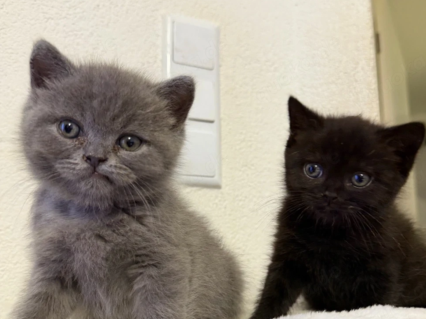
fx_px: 406
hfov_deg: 55.3
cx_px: 217
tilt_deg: +9.0
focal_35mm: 33
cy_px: 199
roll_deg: +0.2
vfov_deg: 42.6
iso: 320
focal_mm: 6.76
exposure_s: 1/50
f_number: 1.78
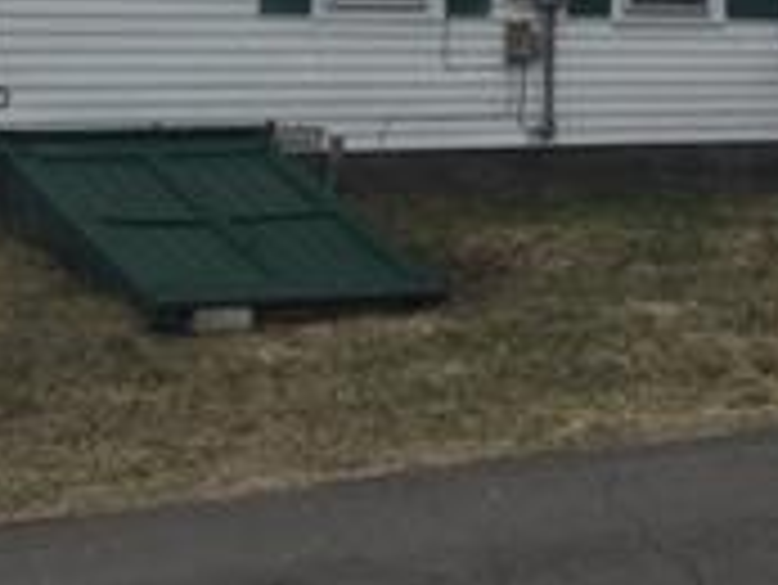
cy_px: -382
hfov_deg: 18.3
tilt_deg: +8.8
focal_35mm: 107
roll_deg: -1.2
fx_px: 2407
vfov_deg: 12.9
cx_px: 481
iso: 32
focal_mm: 4.15
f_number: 2.2
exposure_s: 1/2326
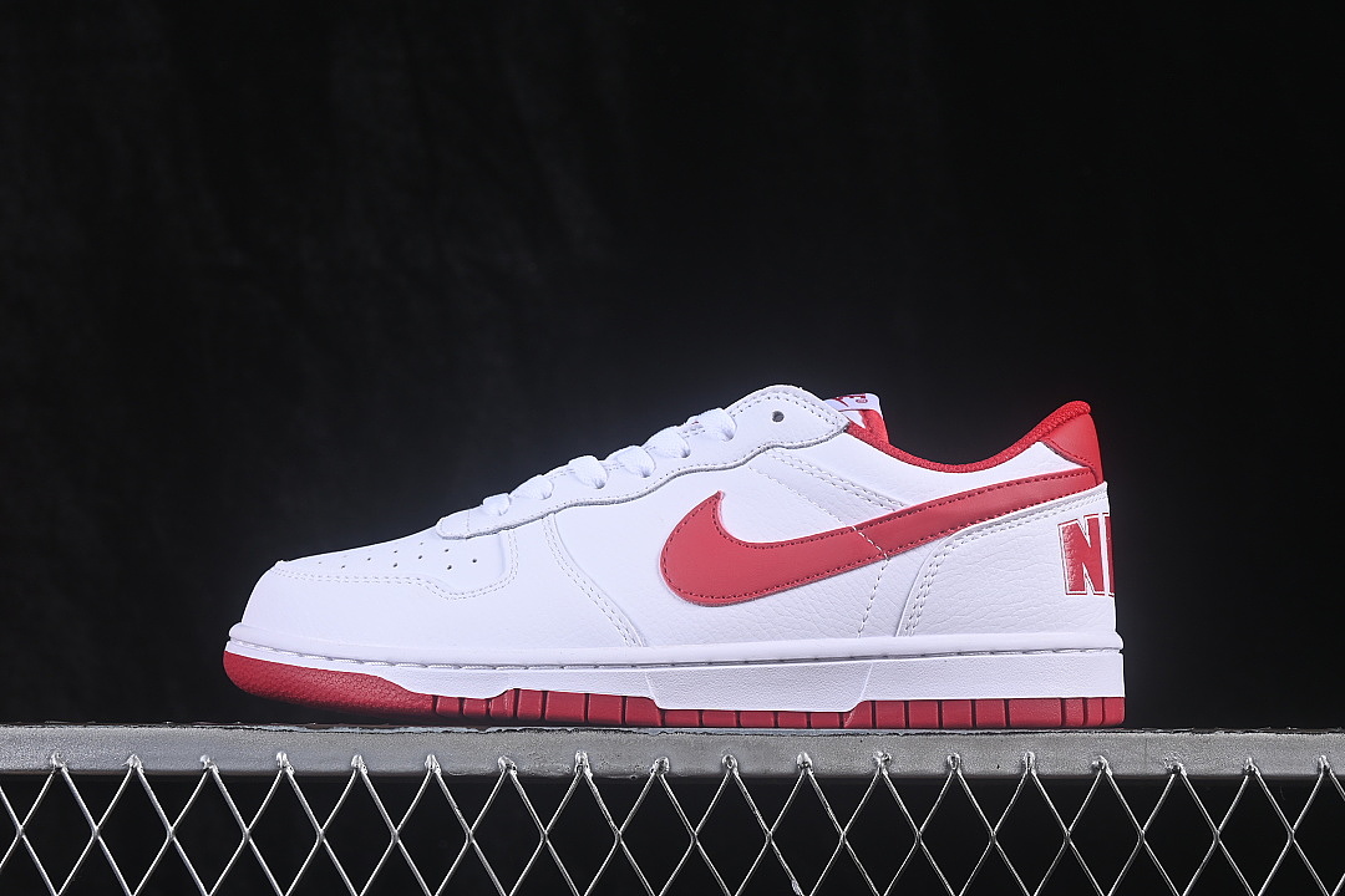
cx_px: 672
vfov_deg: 18.2
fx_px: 2802
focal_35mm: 75
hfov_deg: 27.0
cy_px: 448
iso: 160
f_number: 8
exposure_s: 1/80
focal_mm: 50
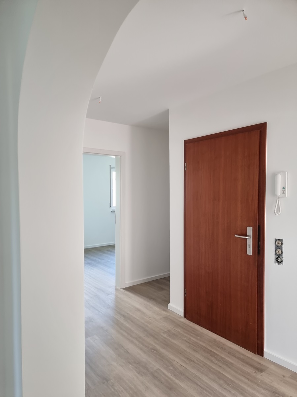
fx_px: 275
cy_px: 198
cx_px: 148
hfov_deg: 56.8
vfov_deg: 71.6
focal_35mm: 24
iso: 160
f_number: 1.8
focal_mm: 6.7
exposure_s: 1/100
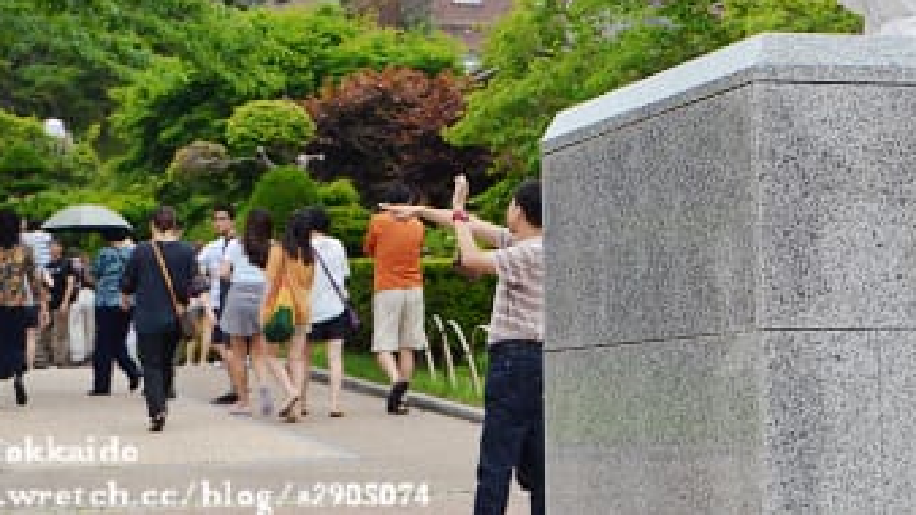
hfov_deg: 20.7
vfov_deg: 11.6
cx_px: 636
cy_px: -52
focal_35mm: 103
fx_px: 2501
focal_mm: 35
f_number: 5
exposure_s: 1/4000
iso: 1600
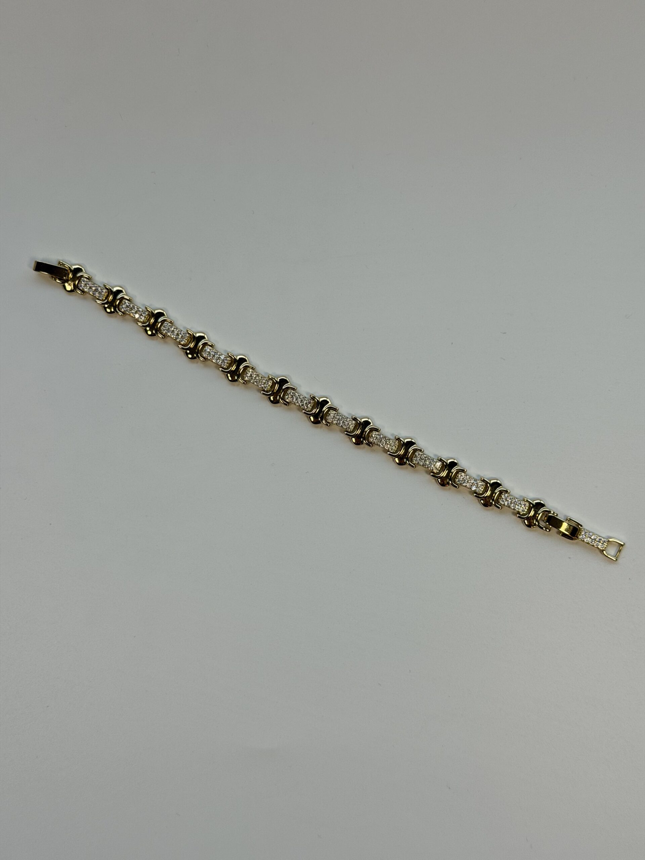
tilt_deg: -88.7
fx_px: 1193
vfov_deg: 39.7
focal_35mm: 48
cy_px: 430
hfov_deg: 30.3
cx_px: 322
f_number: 1.78
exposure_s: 1/348
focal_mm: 6.76
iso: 64
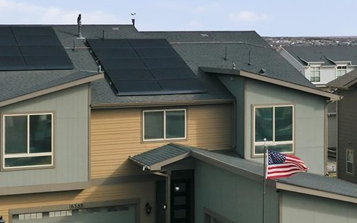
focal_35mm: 77
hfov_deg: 26.8
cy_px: 172
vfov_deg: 16.8
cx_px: 196
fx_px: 749
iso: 100
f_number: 7.1
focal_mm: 10.3
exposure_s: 1/1000
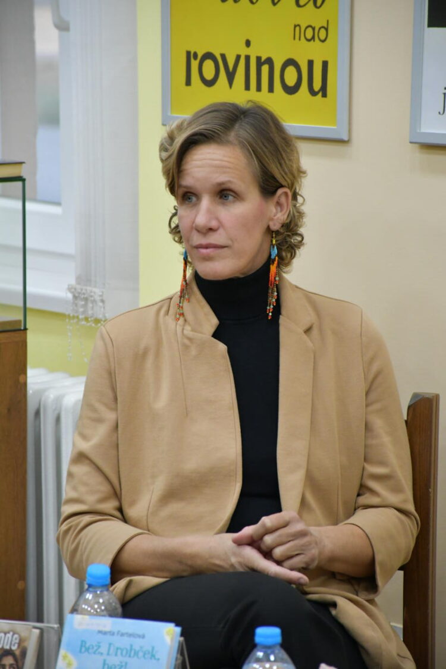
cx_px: 223
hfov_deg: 6.5
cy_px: 334
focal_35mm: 210
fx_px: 3902
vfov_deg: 9.8
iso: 2800
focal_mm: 140
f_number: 5.6
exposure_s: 1/250
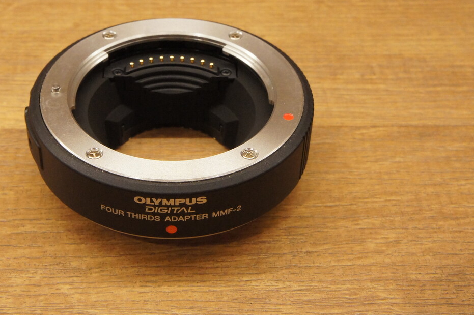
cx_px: 175
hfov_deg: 29.7
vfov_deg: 20.1
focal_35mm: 68
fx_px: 890
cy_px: 123
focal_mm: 35
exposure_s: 1/60
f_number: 14
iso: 3200
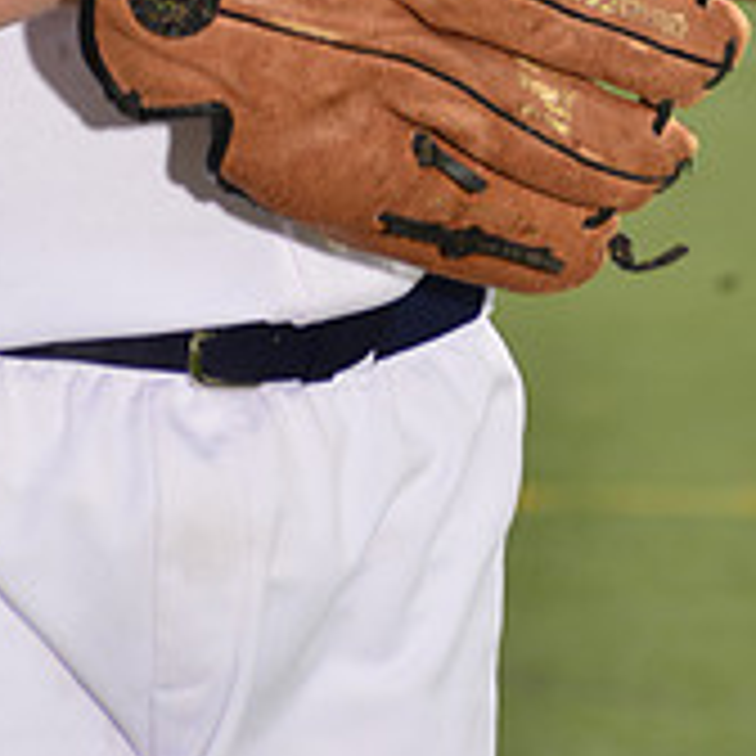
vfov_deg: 3.2
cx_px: 119
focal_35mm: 543
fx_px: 13417
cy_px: -495
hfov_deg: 3.2
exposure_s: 1/200
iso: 125
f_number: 11
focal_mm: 185
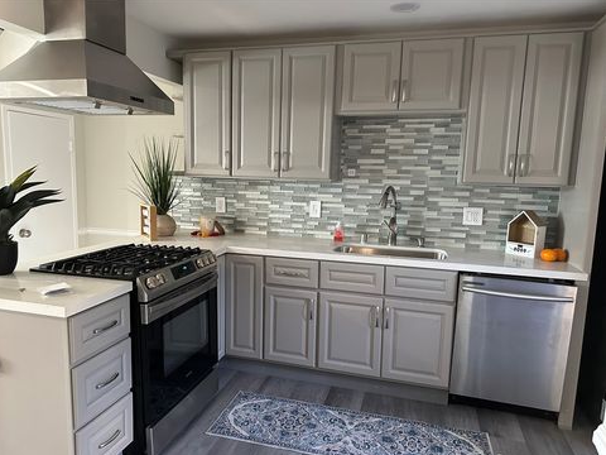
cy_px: 232
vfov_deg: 54.9
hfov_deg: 69.4
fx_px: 438
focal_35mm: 25
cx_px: 292
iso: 500
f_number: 1.78
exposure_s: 1/60
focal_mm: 6.86
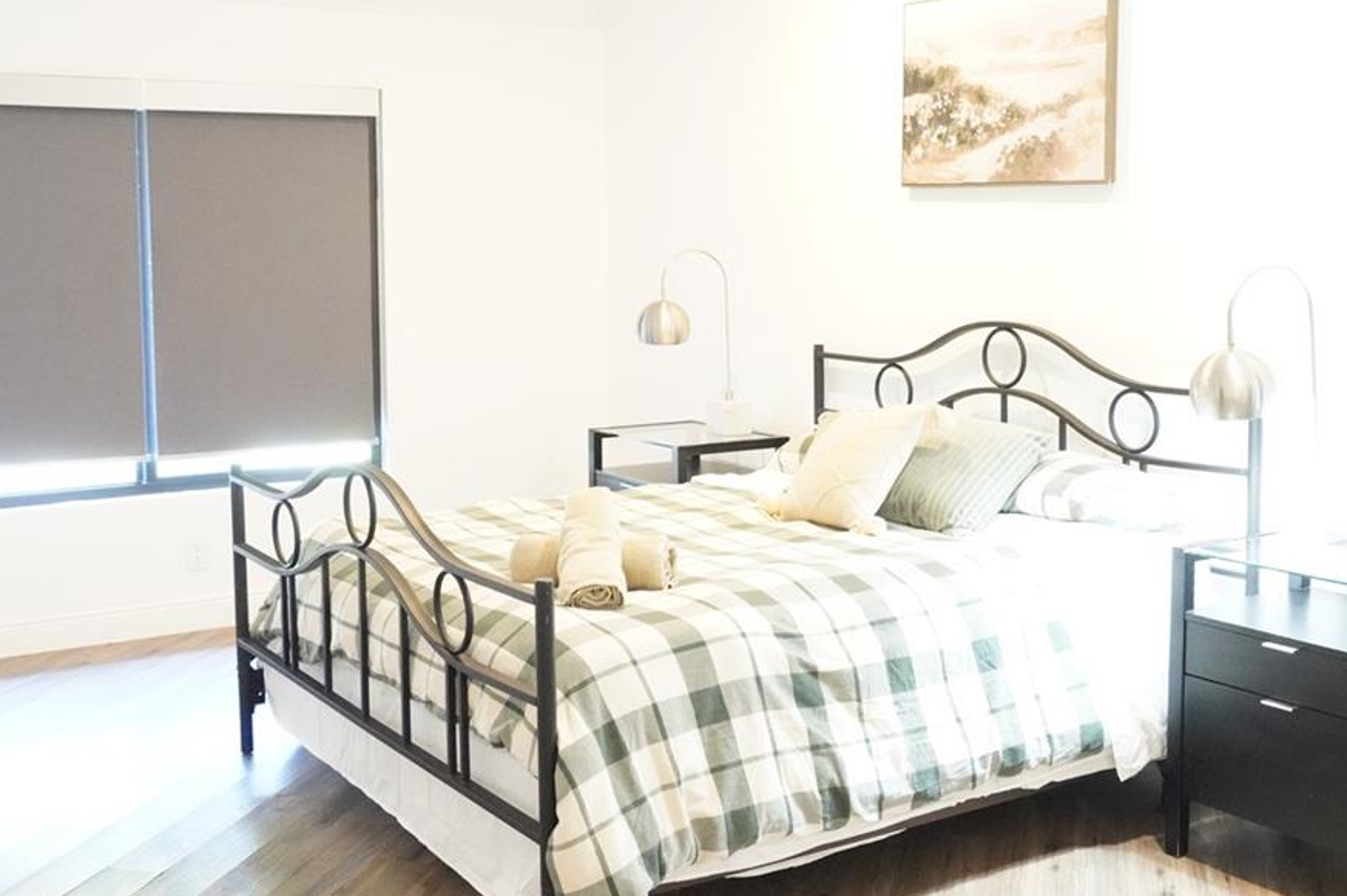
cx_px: 731
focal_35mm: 44
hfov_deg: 44.5
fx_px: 1645
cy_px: 370
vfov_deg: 30.4
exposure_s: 1/30
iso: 12800
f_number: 5.6
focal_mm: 24
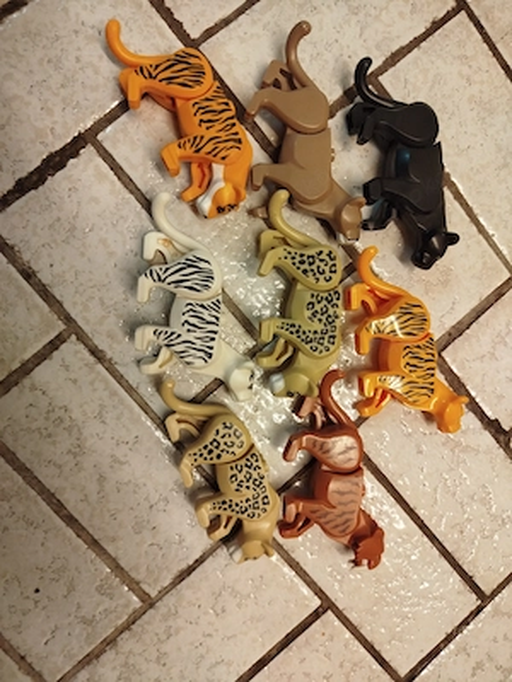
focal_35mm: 24
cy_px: 341
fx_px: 473
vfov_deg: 71.6
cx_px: 256
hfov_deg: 56.8
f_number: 1.7
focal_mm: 5.31
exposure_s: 1/33
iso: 200
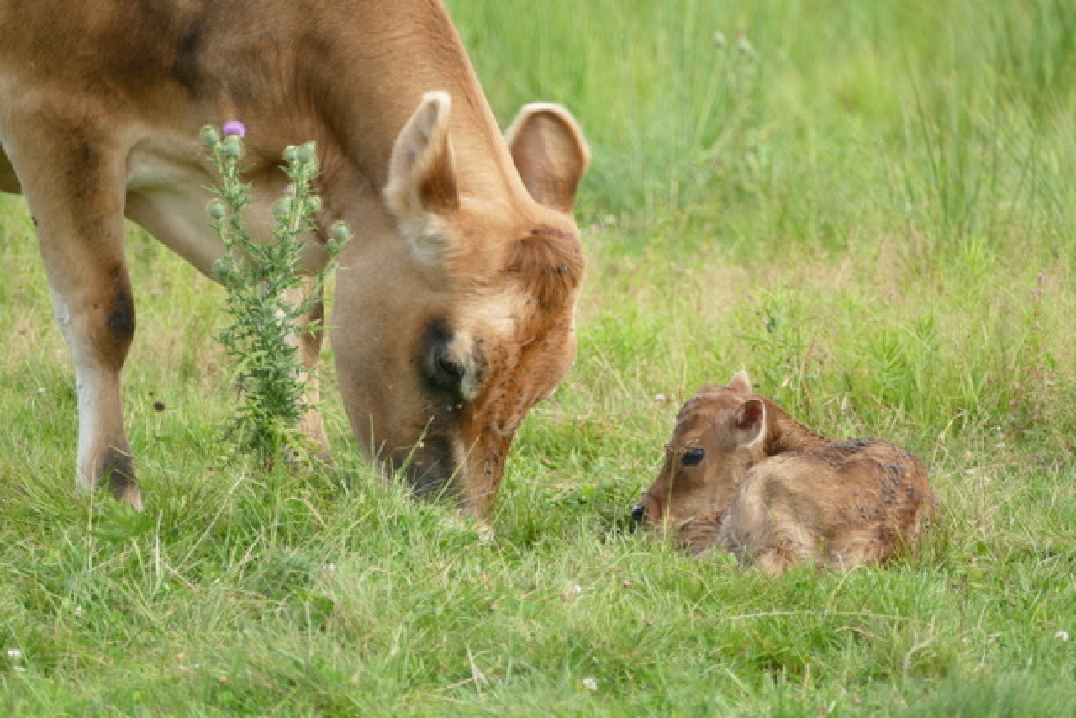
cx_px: 538
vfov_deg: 3.5
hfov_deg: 5.2
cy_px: 359
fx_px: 11898
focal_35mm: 398
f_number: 4
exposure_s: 1/250
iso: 125
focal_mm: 145.09
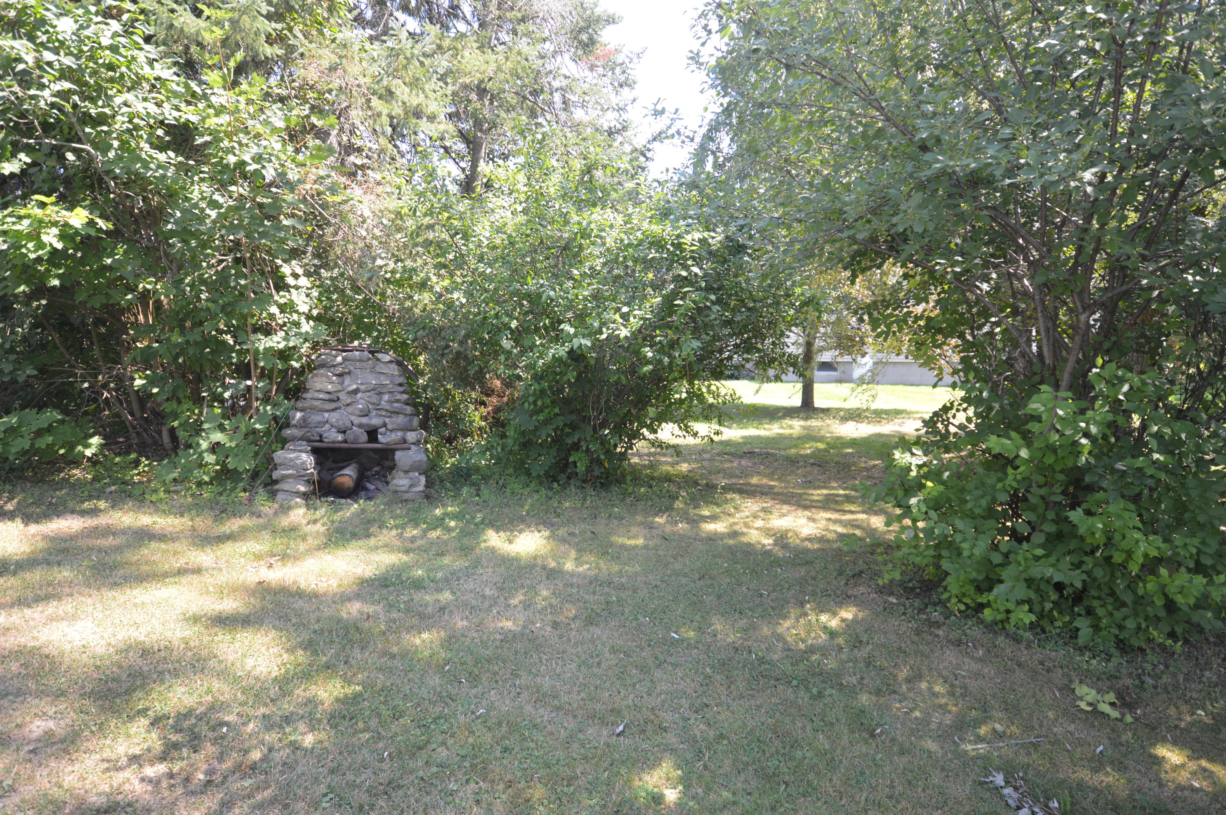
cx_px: 613
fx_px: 714
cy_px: 408
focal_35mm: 21
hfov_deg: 81.3
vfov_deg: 59.4
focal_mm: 14
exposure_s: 1/125
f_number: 5.6
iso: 360
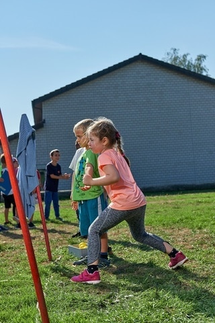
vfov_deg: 37.5
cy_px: 162
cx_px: 108
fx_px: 475
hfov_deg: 25.5
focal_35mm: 53
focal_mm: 35
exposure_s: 1/6400
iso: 400
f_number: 4
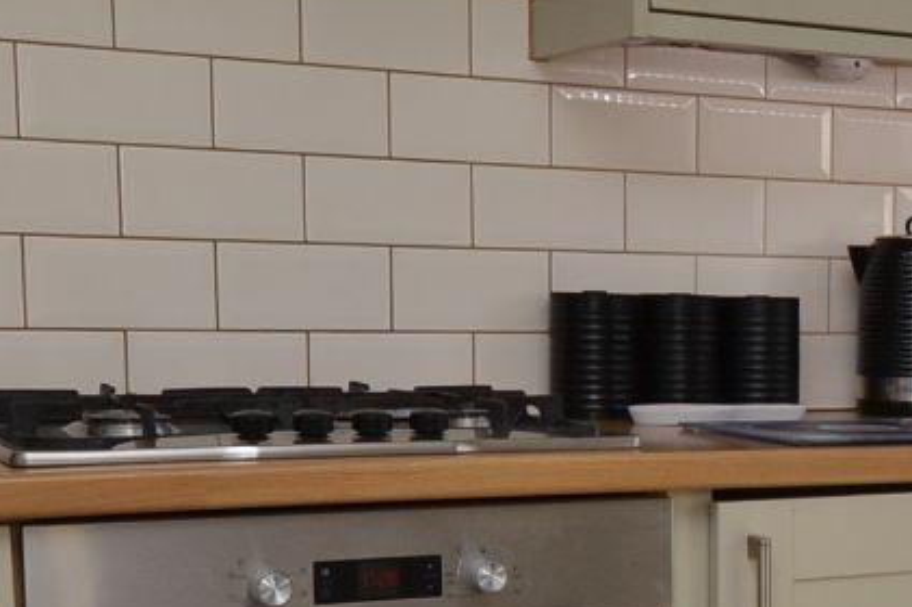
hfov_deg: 25.9
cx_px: 968
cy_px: 521
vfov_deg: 18.4
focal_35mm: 73
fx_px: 1848
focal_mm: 10
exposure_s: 1/125
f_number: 5.6
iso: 180
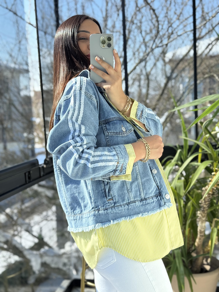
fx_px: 405
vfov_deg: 39.7
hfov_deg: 30.3
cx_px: 110
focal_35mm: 48
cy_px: 146
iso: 64
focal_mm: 6.76
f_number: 1.78
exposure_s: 1/843
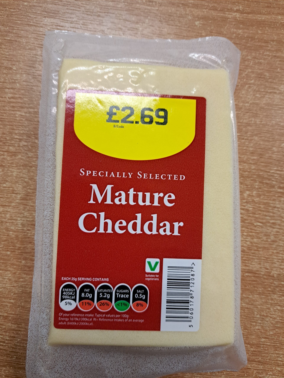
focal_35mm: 24
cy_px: 189
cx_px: 142
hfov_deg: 56.8
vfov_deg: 71.6
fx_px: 263
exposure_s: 1/50
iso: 250
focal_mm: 5.23
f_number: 1.8
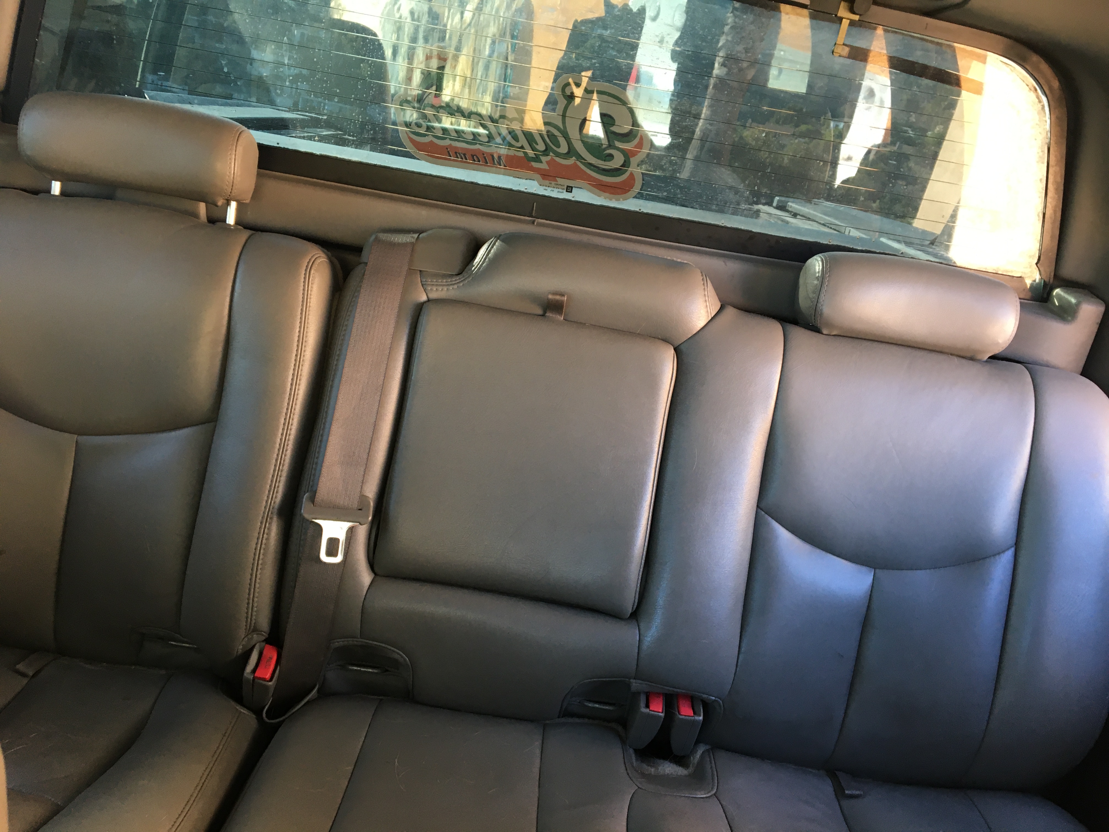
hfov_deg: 61.7
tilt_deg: -19.9
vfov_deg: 48.2
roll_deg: -13.9
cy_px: 416
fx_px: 929
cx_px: 554
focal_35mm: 29
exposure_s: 1/30
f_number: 2.2
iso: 32
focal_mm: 4.15
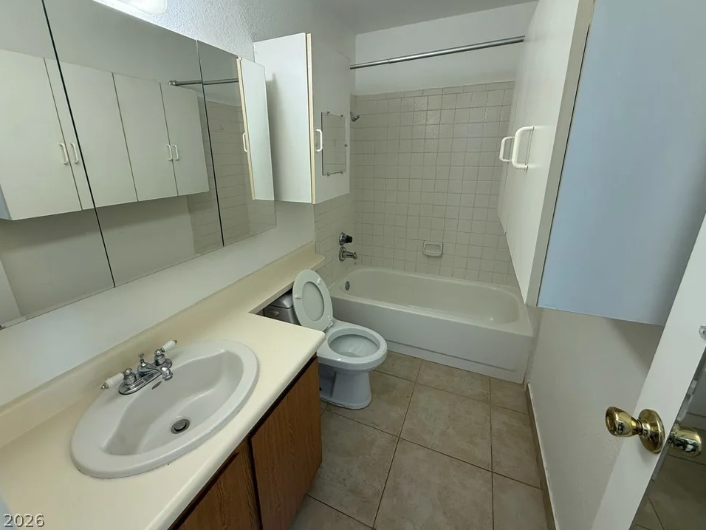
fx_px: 306
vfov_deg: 81.7
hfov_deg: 98.1
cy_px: 248
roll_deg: +0.2
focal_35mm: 15
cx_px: 341
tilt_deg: -17.5
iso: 160
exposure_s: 1/120
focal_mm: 2.22
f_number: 2.2
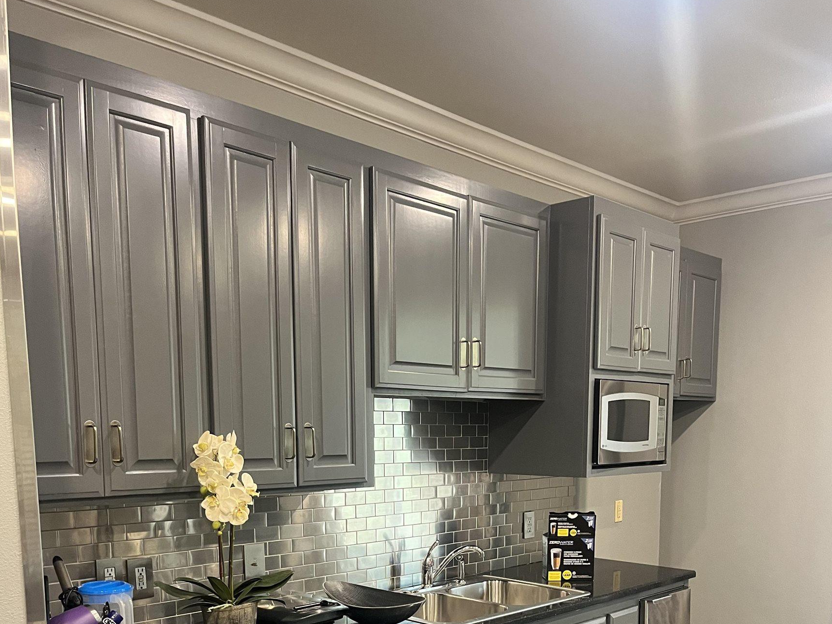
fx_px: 841
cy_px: 522
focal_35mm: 35
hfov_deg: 52.6
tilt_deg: -7.2
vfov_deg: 38.7
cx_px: 418
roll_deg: +0.9
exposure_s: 1/40
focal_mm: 5.1
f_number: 1.6
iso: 400
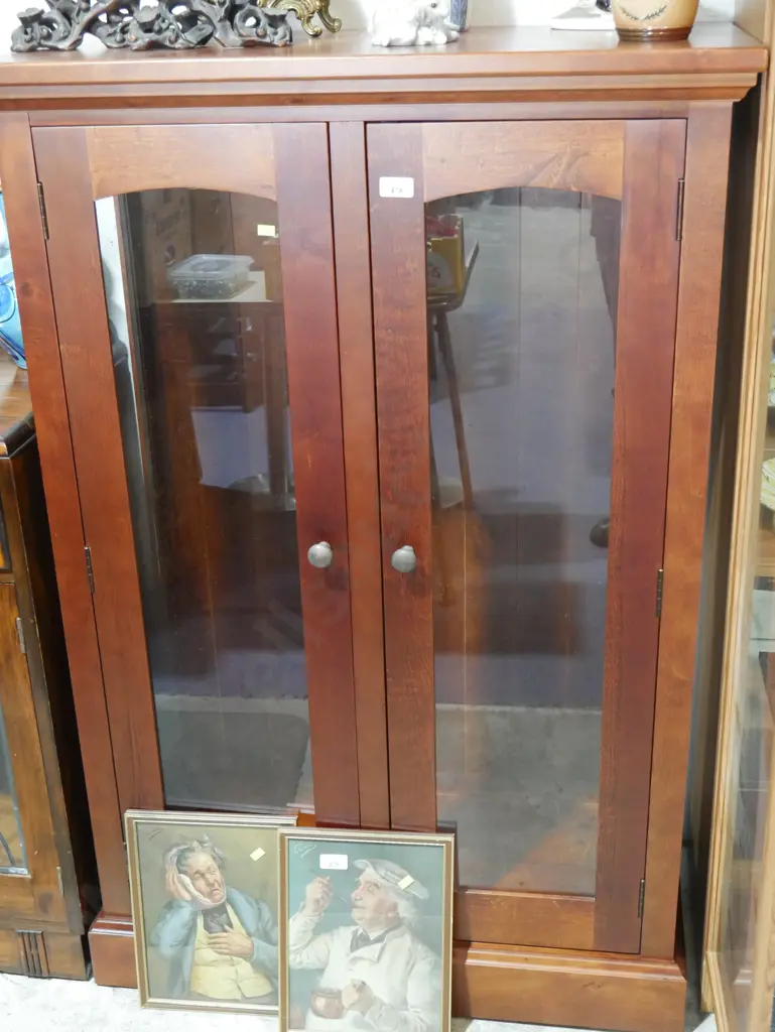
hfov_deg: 32.9
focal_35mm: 44
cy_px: 516
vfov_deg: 42.9
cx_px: 388
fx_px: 1312
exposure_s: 1/60
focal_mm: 22
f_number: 4.7
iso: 2500
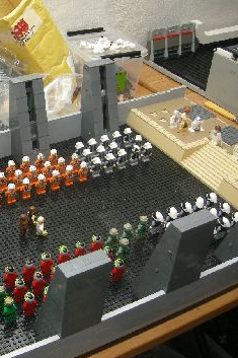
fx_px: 526
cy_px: 189
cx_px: 5
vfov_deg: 37.5
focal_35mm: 53
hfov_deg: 24.4
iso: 64
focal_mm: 7.5
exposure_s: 1/60
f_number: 2.7
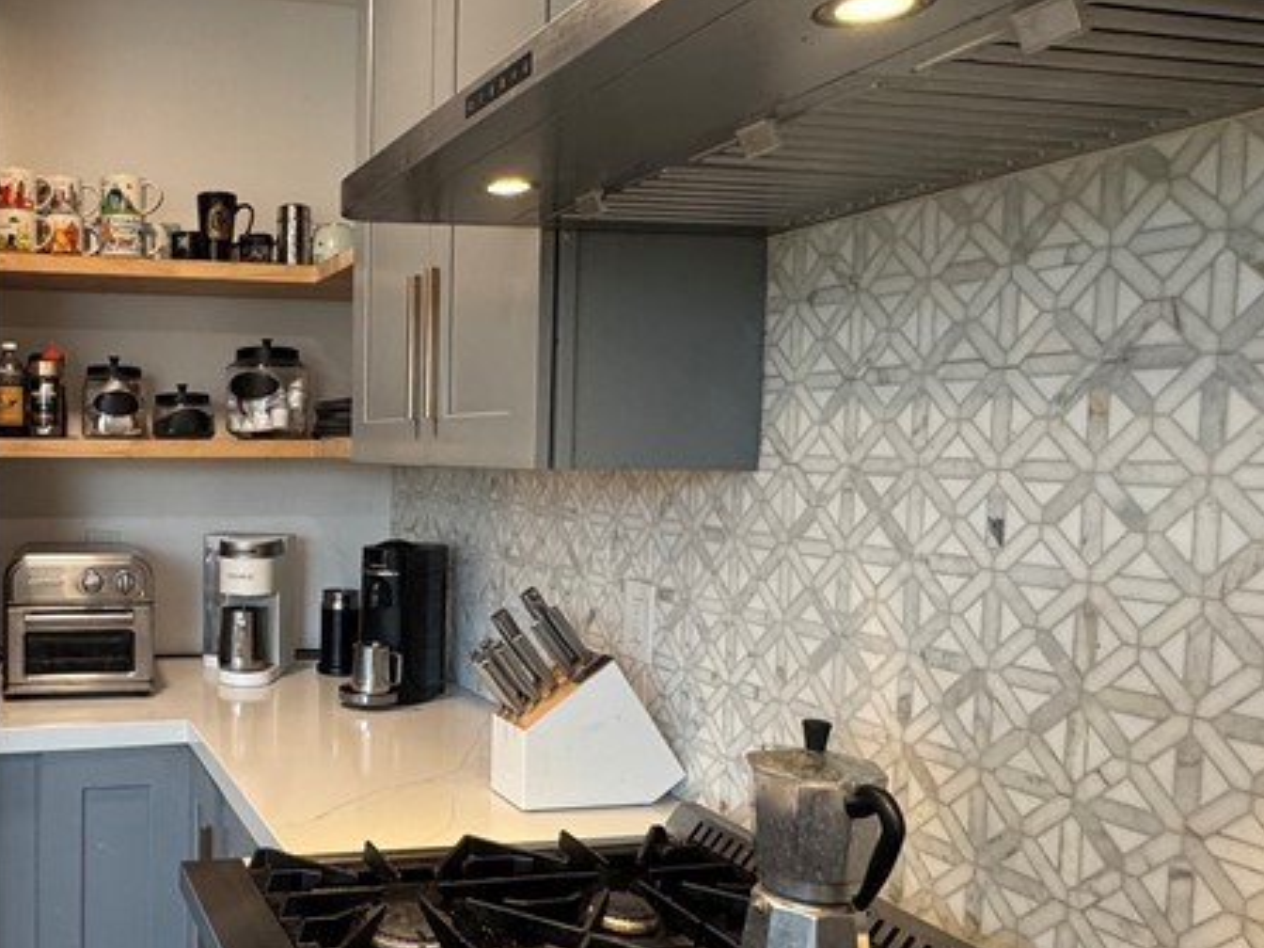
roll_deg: -0.3
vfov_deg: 44.1
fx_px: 1168
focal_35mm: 32
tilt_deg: -3.4
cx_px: 237
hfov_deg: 52.8
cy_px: 519
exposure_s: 1/120
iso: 250
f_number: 2.2
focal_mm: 2.22
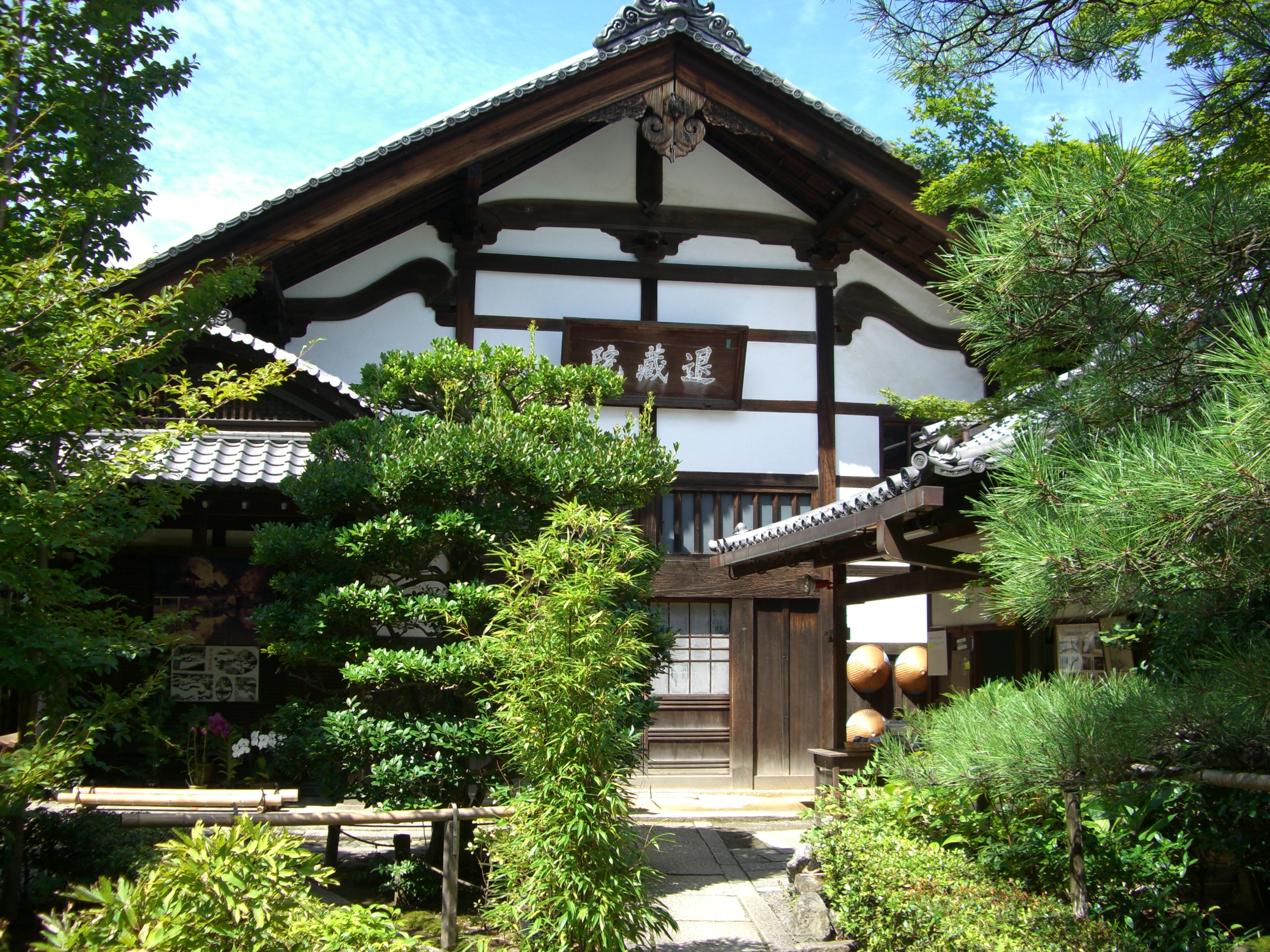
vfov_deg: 37.7
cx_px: 635
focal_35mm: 38
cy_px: 476
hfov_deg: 49.0
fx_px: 1394
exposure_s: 1/400
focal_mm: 7.9
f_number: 2.8
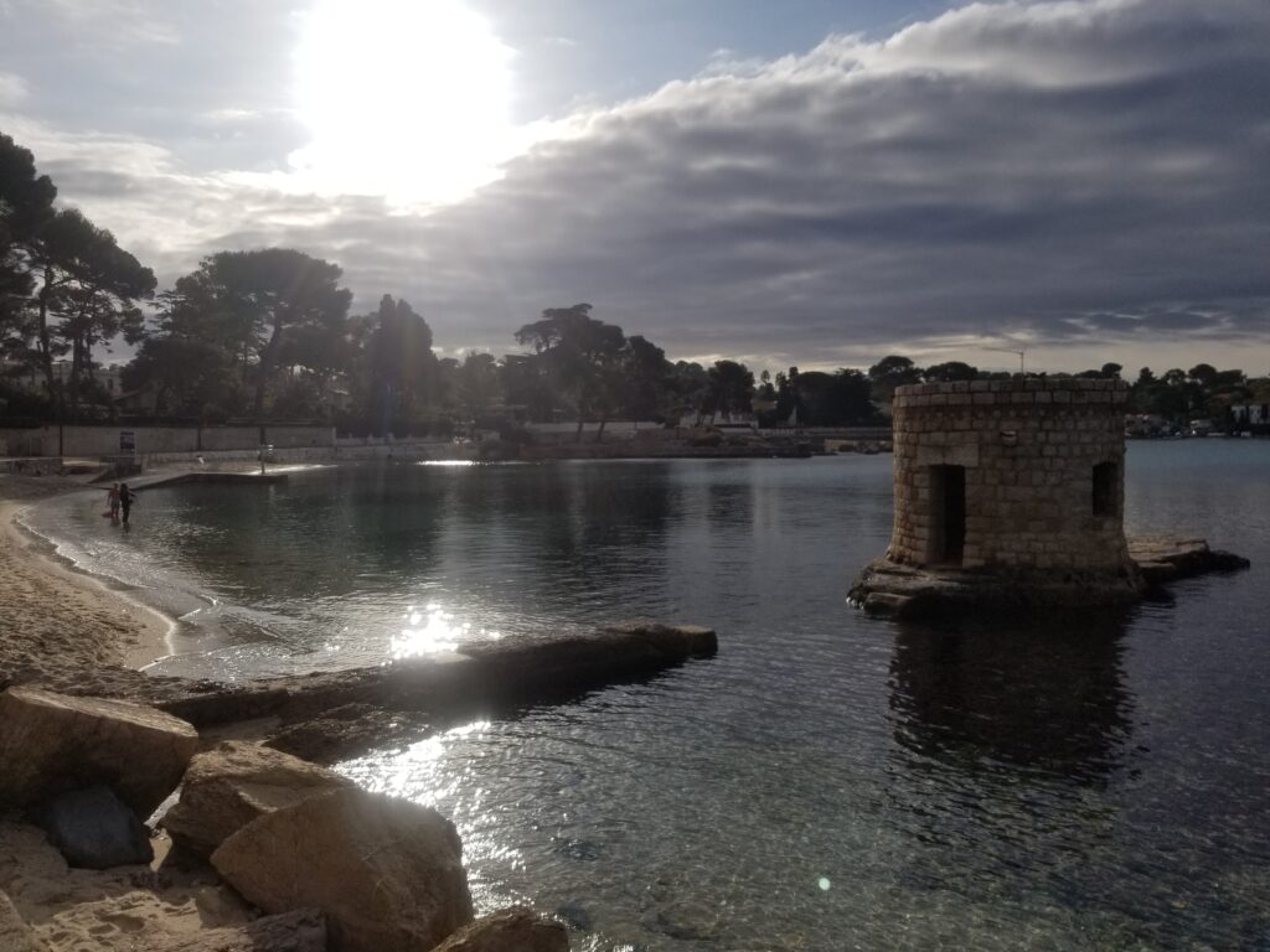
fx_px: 954
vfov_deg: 53.1
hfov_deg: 67.3
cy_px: 476
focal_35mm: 26
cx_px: 635
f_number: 1.7
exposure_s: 1/11456
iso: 50
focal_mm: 4.25
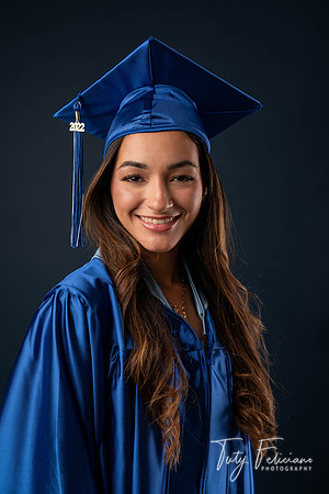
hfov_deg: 23.0
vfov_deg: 33.9
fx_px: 809
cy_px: 247
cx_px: 164
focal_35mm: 59
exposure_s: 1/125
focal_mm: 59
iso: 200
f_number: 5.6
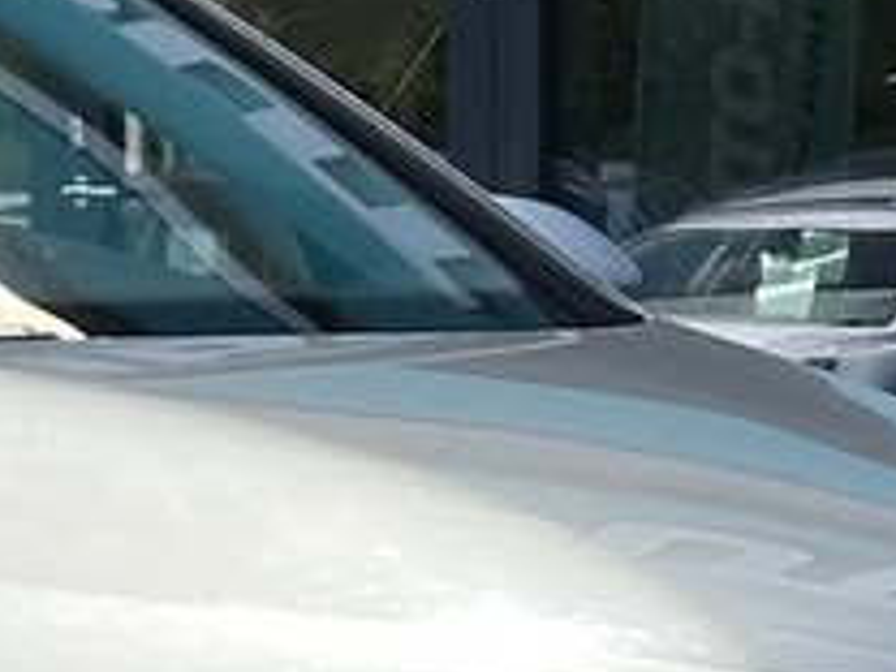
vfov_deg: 4.5
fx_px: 8619
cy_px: 263
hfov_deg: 5.9
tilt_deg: +0.8
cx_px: -426
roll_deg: -0.2
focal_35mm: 333
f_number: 1.78
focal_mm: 6.86
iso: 64
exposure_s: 1/2070
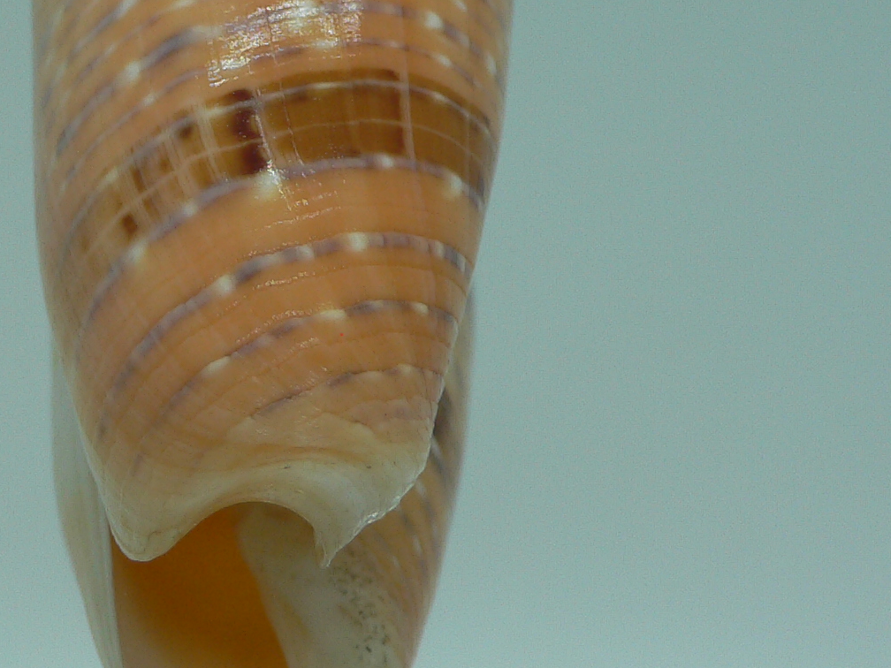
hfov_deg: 27.5
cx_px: 242
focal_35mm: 70
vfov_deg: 20.9
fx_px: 1802
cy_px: 203
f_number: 2.8
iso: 80
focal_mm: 4.6
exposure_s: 1/60
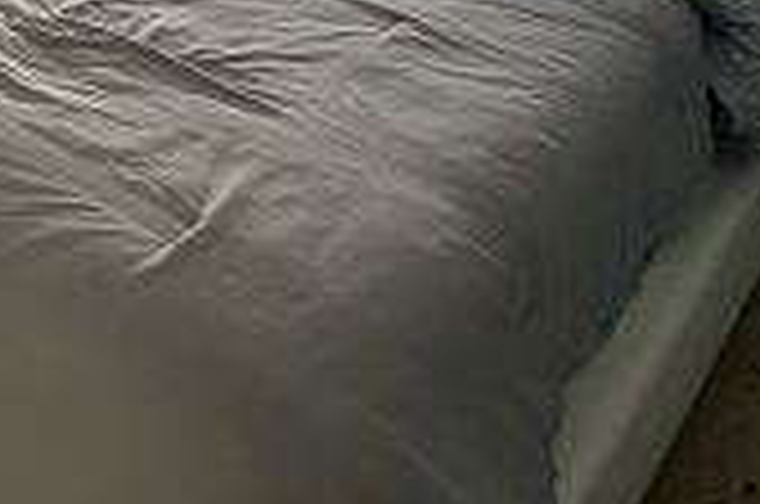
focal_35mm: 61
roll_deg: -1.4
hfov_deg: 25.5
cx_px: -353
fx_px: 1285
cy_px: -346
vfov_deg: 18.4
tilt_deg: -12.3
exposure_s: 1/99
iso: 100
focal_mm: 2.22
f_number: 2.2
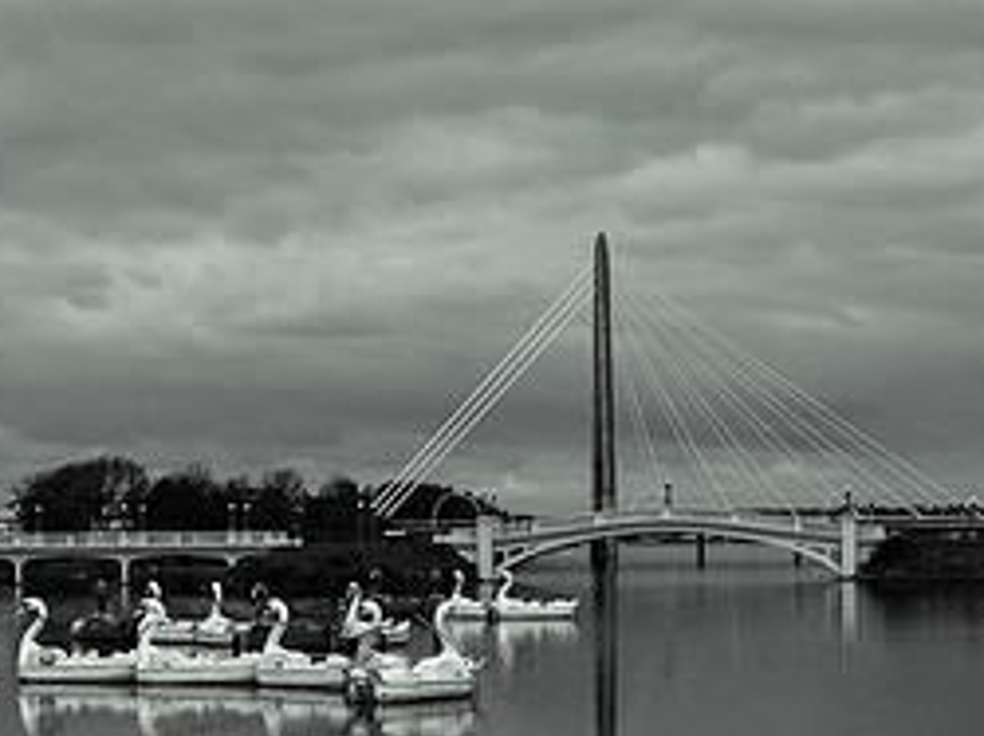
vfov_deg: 14.9
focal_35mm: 99
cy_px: 540
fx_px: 2811
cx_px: 537
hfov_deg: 19.8
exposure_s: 1/400
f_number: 4
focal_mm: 23
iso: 125
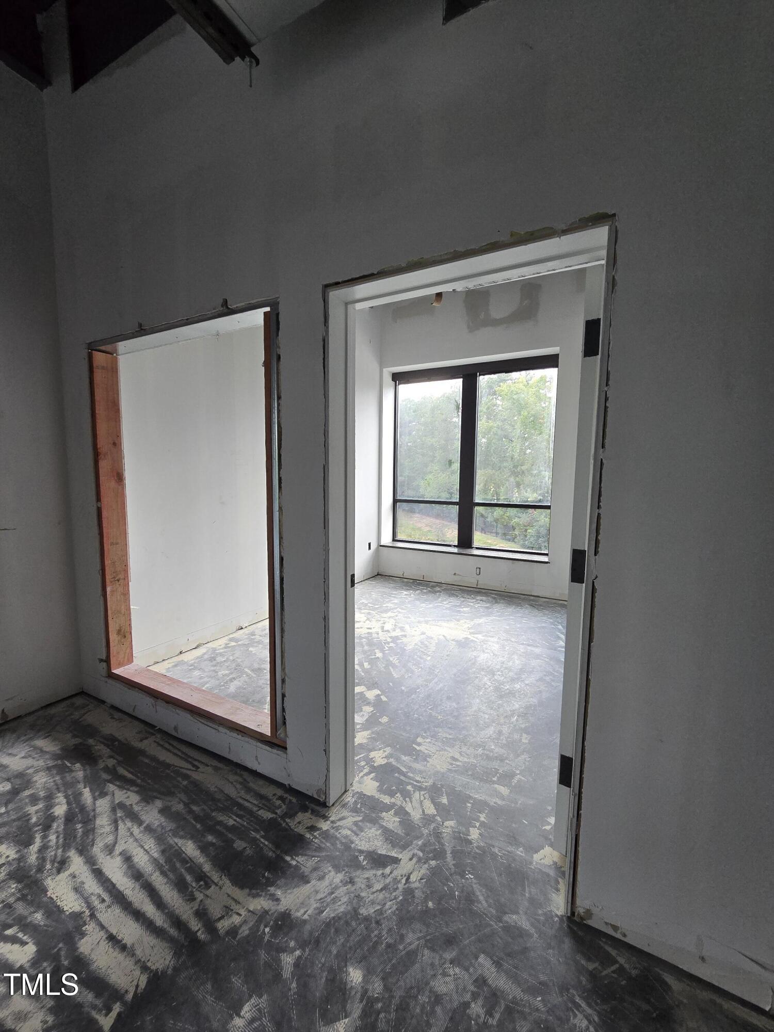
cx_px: 387
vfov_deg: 106.2
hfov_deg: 89.9
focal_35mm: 13
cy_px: 516
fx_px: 388
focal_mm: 2.2
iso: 160
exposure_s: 1/100
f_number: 2.2
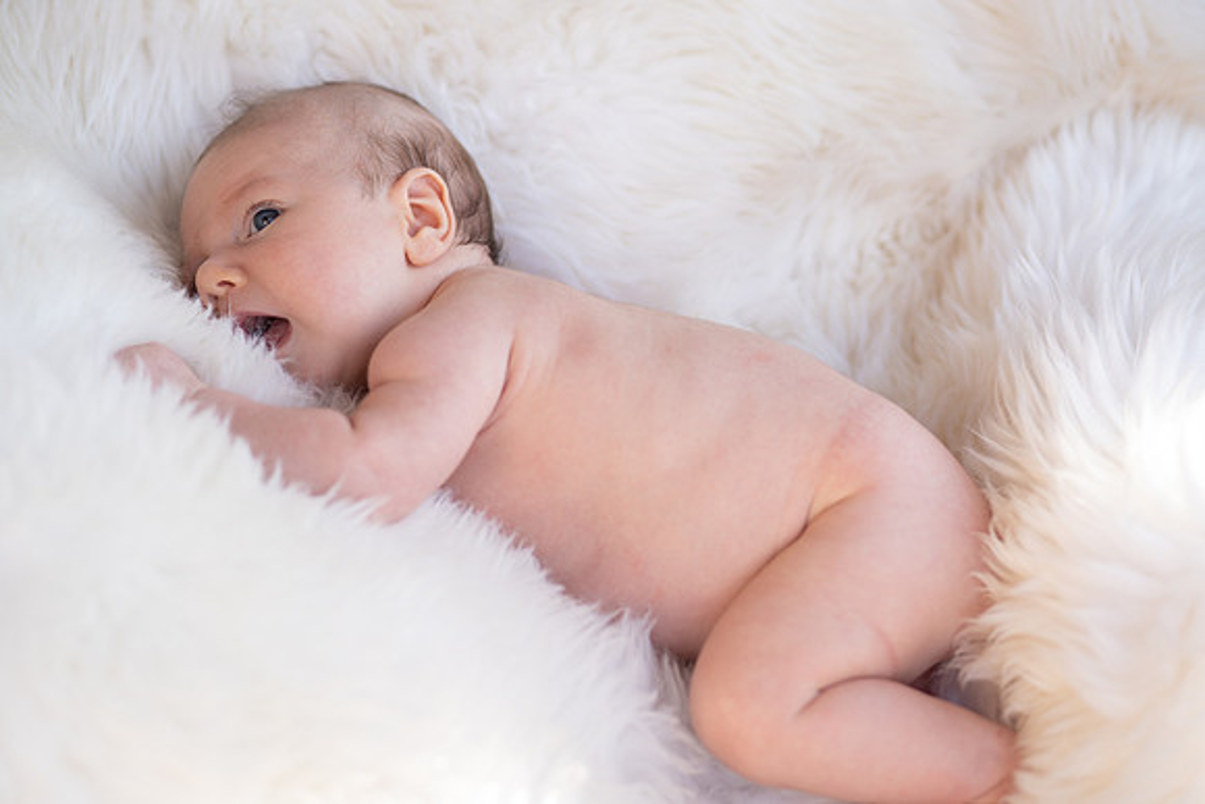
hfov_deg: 23.9
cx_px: 602
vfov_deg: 16.1
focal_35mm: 85
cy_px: 402
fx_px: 2846
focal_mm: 85
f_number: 2.5
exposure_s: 1/125
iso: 100
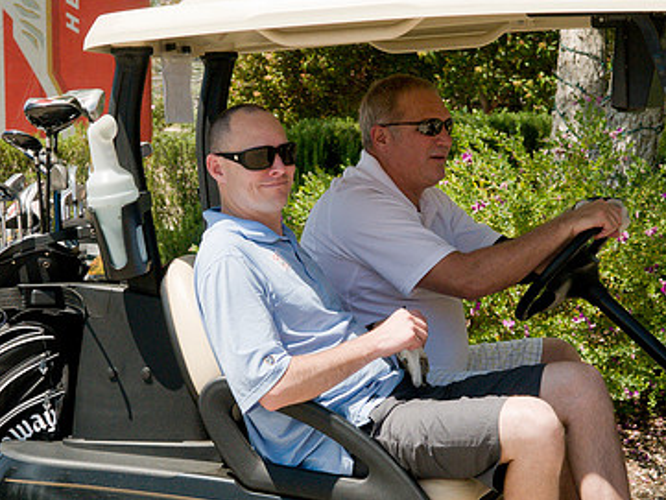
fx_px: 2425
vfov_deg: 11.7
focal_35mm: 126
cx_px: 341
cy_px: 358
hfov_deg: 15.6
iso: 400
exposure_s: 1/1000
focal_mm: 45
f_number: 8
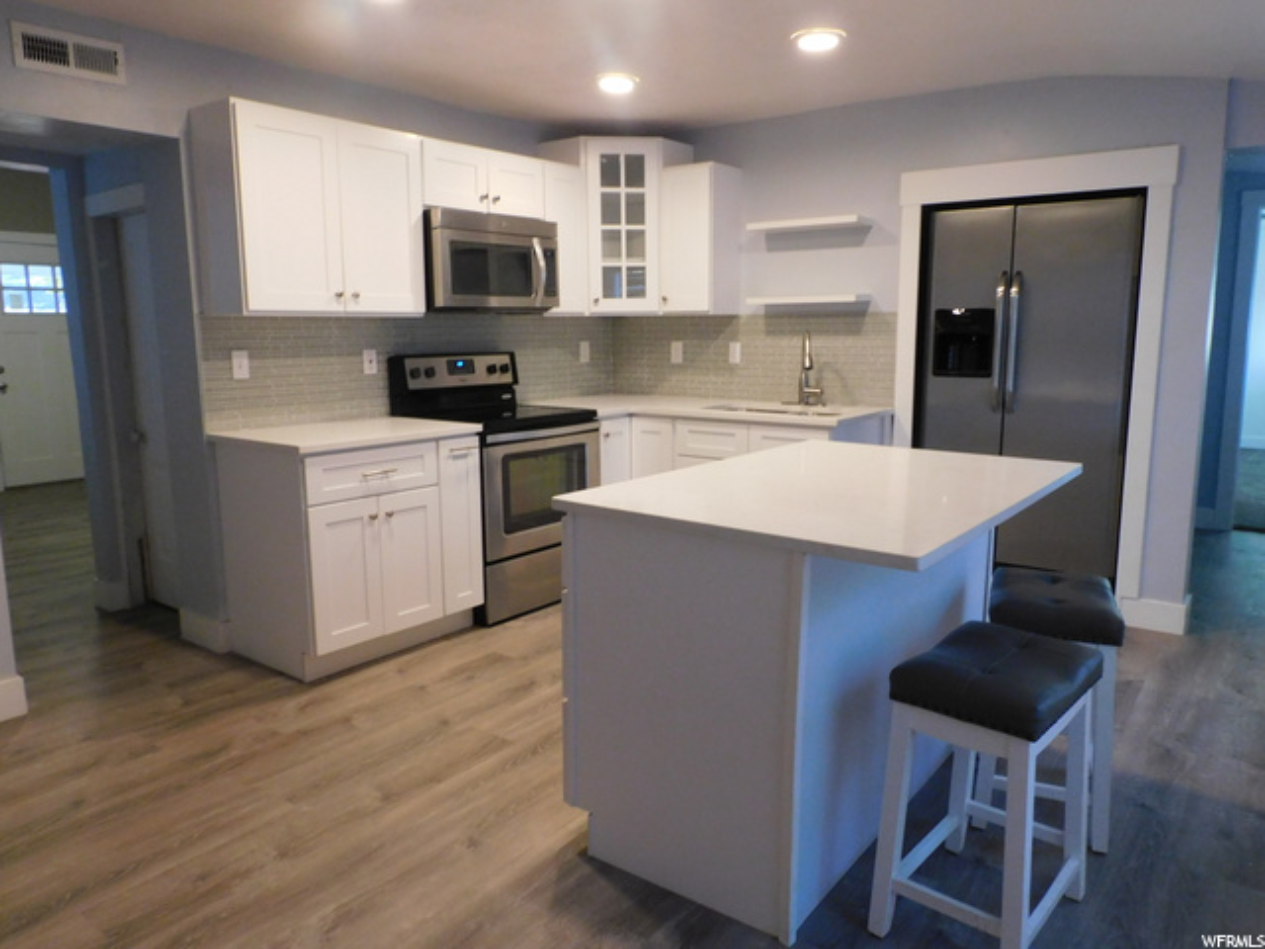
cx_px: 632
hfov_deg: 71.6
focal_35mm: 24
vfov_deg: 56.8
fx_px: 877
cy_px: 474
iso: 360
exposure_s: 1/30
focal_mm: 4.3
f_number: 3.3
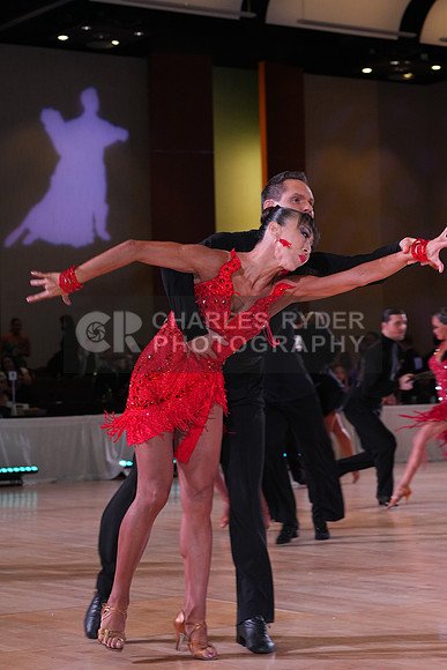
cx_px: 224
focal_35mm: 86
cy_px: 335
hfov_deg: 15.9
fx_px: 1601
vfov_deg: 23.6
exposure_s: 1/250
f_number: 5.6
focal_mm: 86
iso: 2500
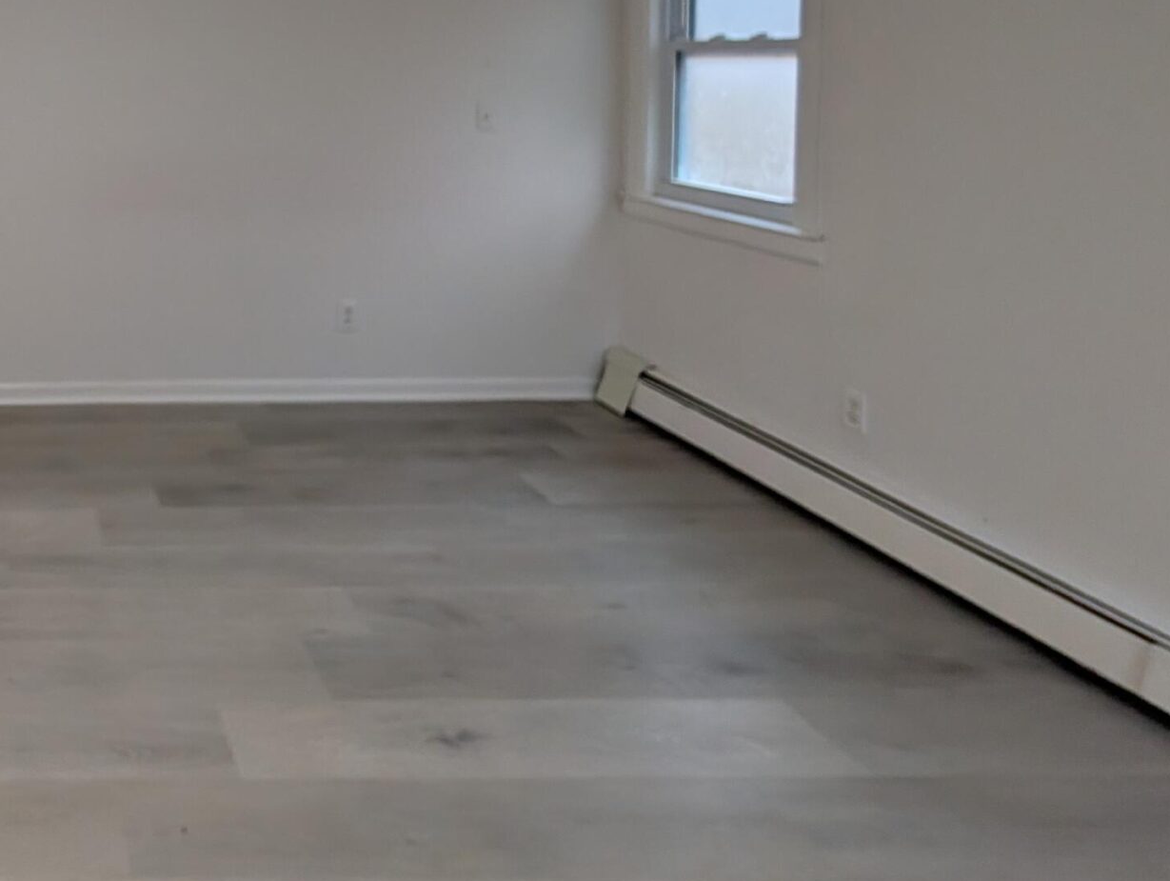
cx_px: 0
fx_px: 846
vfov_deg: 49.6
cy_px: 104
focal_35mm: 25
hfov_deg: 54.1
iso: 46
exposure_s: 1/130
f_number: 1.7
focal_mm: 2.02
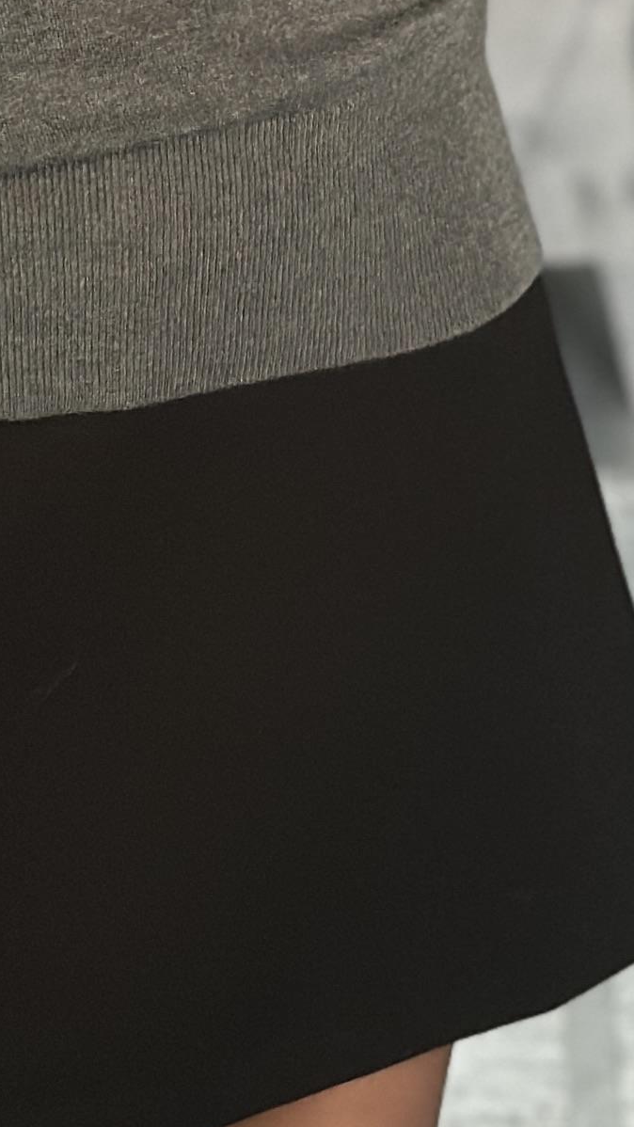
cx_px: 2
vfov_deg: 11.8
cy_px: -431
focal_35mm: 176
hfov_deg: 6.9
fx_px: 5259
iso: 400
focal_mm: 6.86
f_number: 1.78
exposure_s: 1/52
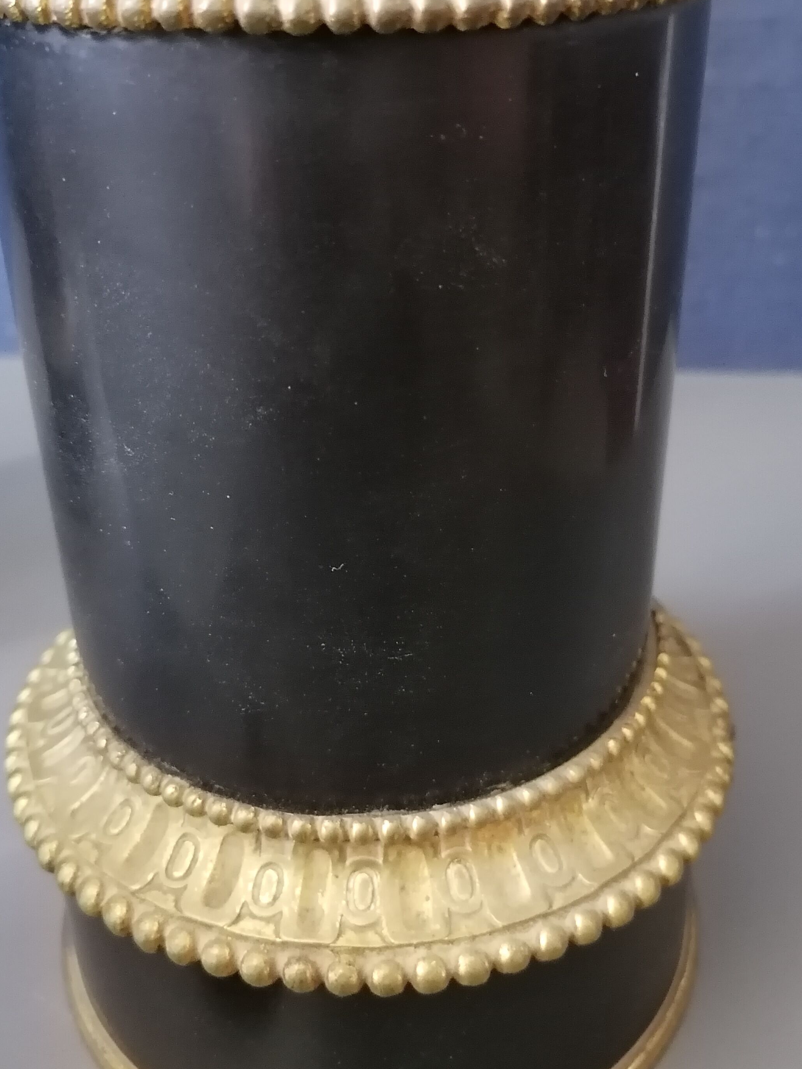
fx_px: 1174
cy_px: 496
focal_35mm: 38
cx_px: 391
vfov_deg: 48.9
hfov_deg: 37.7
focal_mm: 5.4
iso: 1000
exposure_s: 1/25
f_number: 1.8
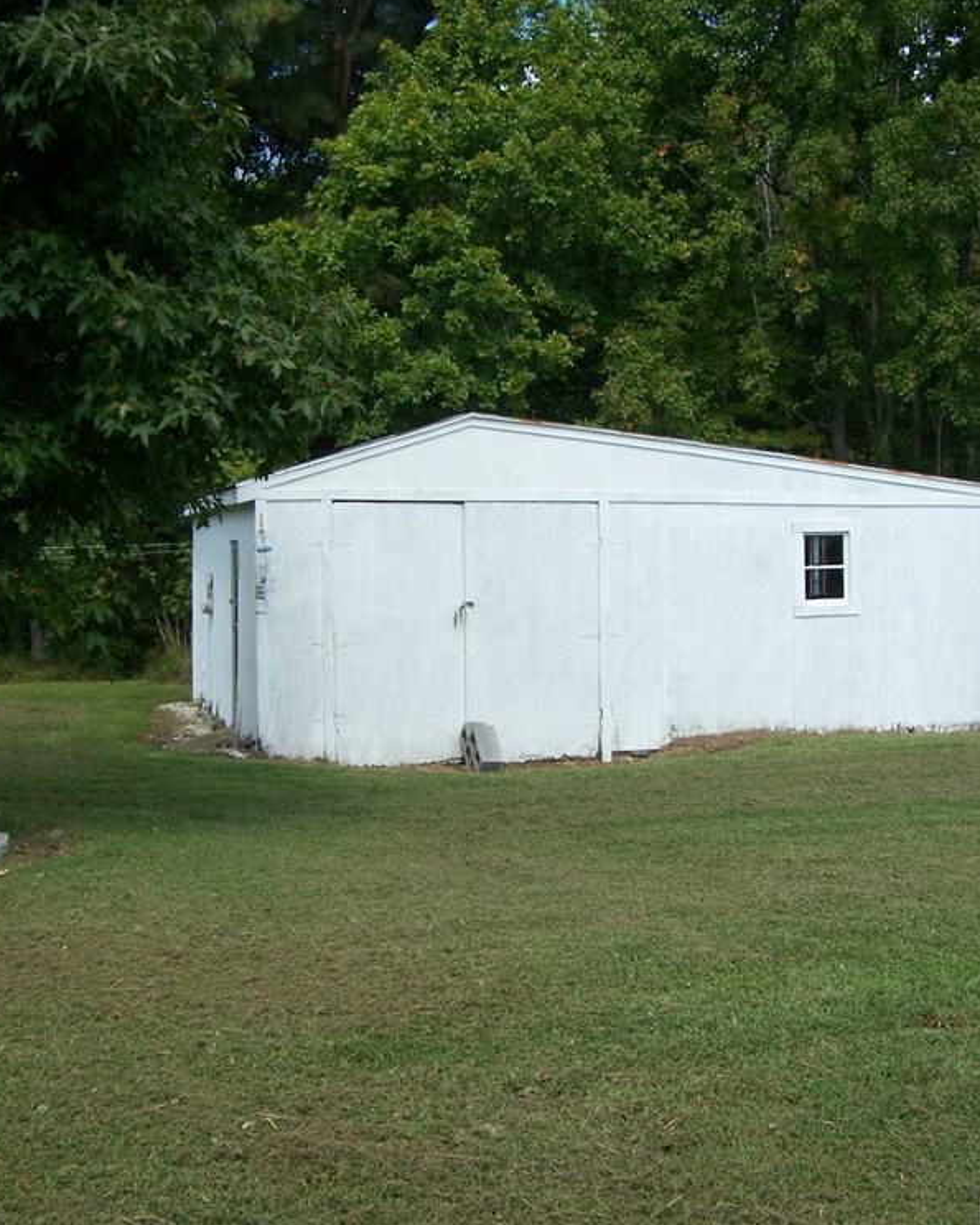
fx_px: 1849
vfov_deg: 36.7
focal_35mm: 51
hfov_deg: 29.7
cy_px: 606
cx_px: 478
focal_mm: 6.3
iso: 80
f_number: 4
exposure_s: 1/800
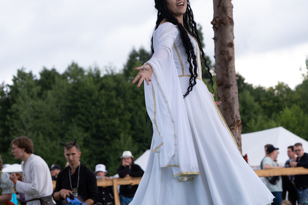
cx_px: 188
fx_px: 1061
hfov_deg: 16.5
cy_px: 62
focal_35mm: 124
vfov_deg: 11.0
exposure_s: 1/1000
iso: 800
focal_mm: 55
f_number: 3.6
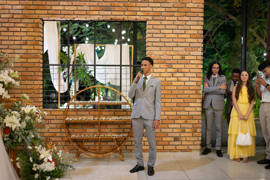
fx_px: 266
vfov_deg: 37.4
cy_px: 90
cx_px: 135
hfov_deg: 53.9
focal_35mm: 35
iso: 4000
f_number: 1.4
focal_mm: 35
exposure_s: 1/320
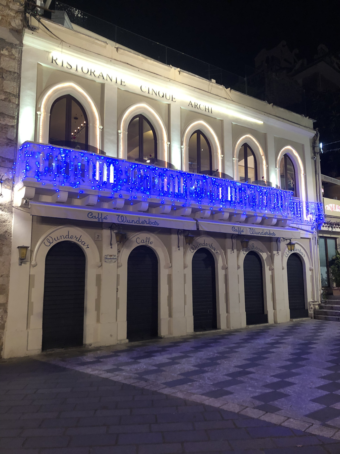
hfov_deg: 49.7
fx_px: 367
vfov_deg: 63.4
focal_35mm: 28
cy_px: 227
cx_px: 170
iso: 100
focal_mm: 4
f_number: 1.8
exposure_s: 1/9
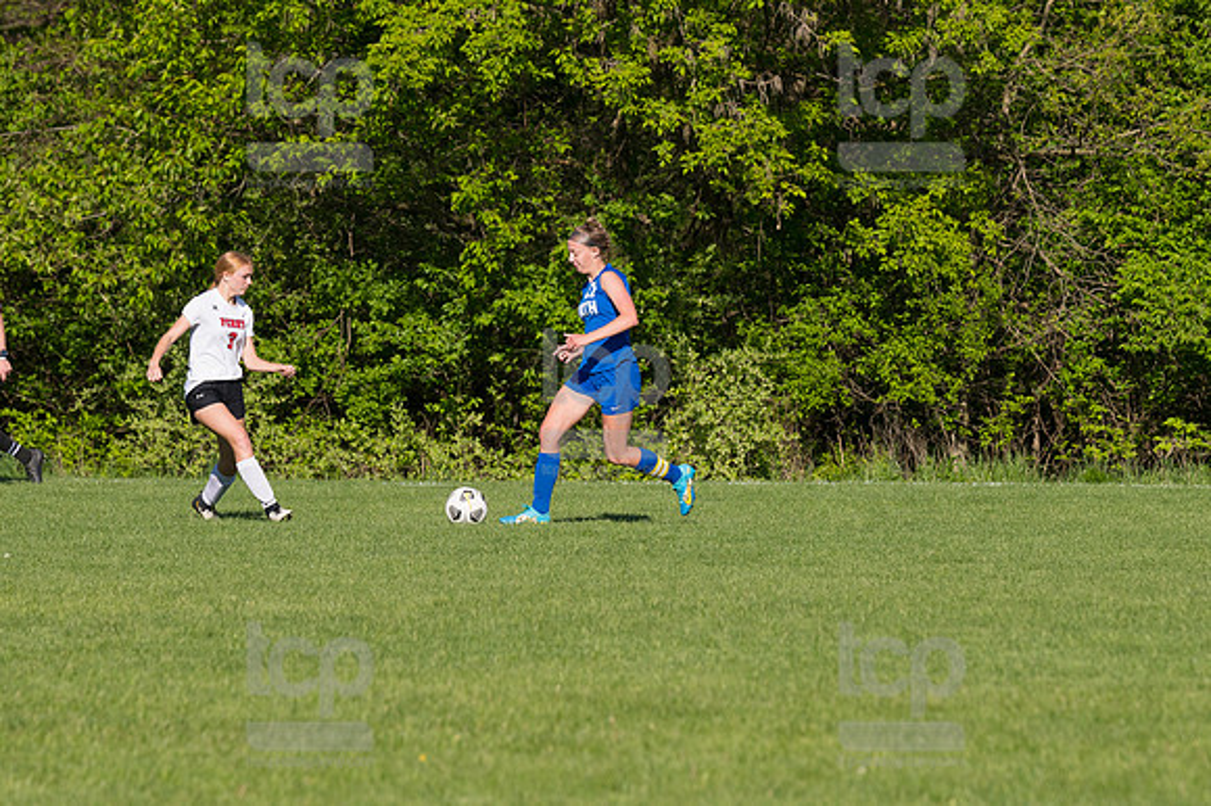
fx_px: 10086
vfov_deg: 4.6
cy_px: 403
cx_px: 606
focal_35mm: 300
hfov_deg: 6.9
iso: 250
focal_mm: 200
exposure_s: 1/1600
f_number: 5.6
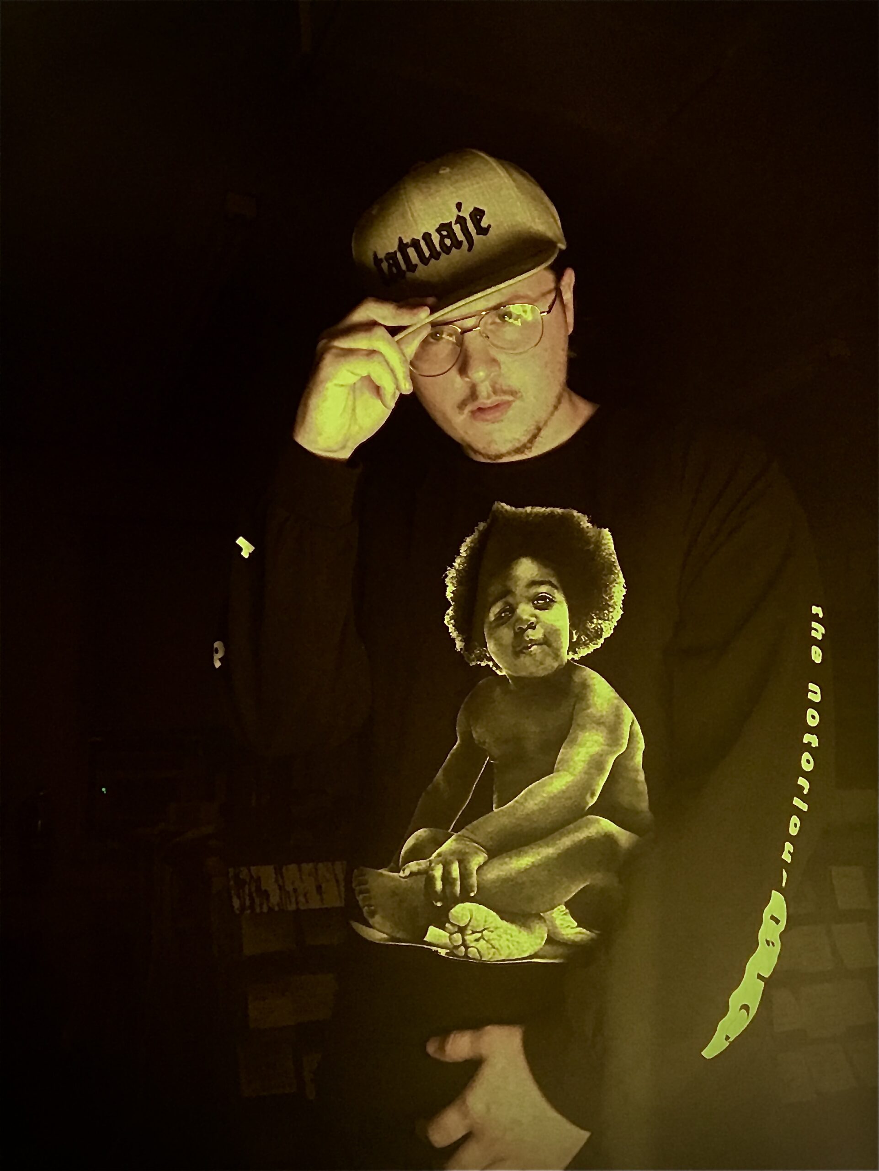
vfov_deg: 56.8
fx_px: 1082
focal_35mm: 32
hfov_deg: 44.2
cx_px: 440
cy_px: 586
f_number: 2.2
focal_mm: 2.87
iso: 500
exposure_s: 1/15
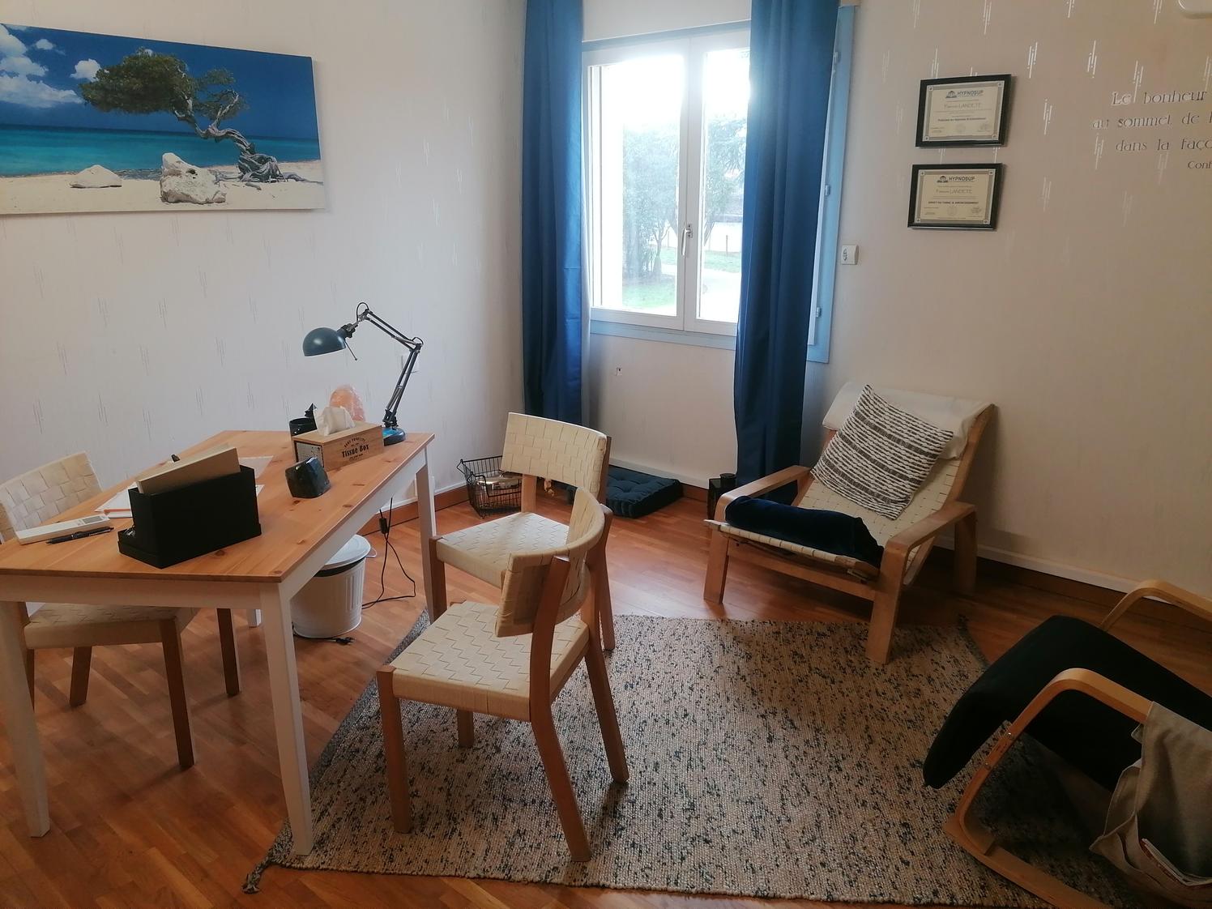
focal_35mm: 27
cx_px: 606
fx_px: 945
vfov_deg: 51.4
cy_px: 454
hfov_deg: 65.3
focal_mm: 4.75
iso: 80
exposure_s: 1/50
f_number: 1.8
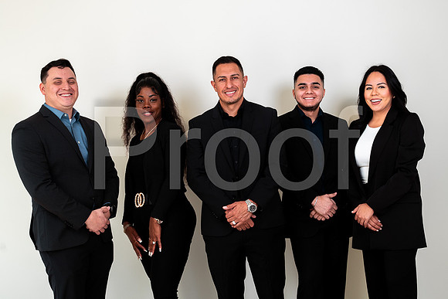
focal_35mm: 56
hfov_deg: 35.6
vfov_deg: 24.2
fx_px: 697
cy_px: 150
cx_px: 224
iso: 200
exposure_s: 1/160
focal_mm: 56
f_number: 5.6
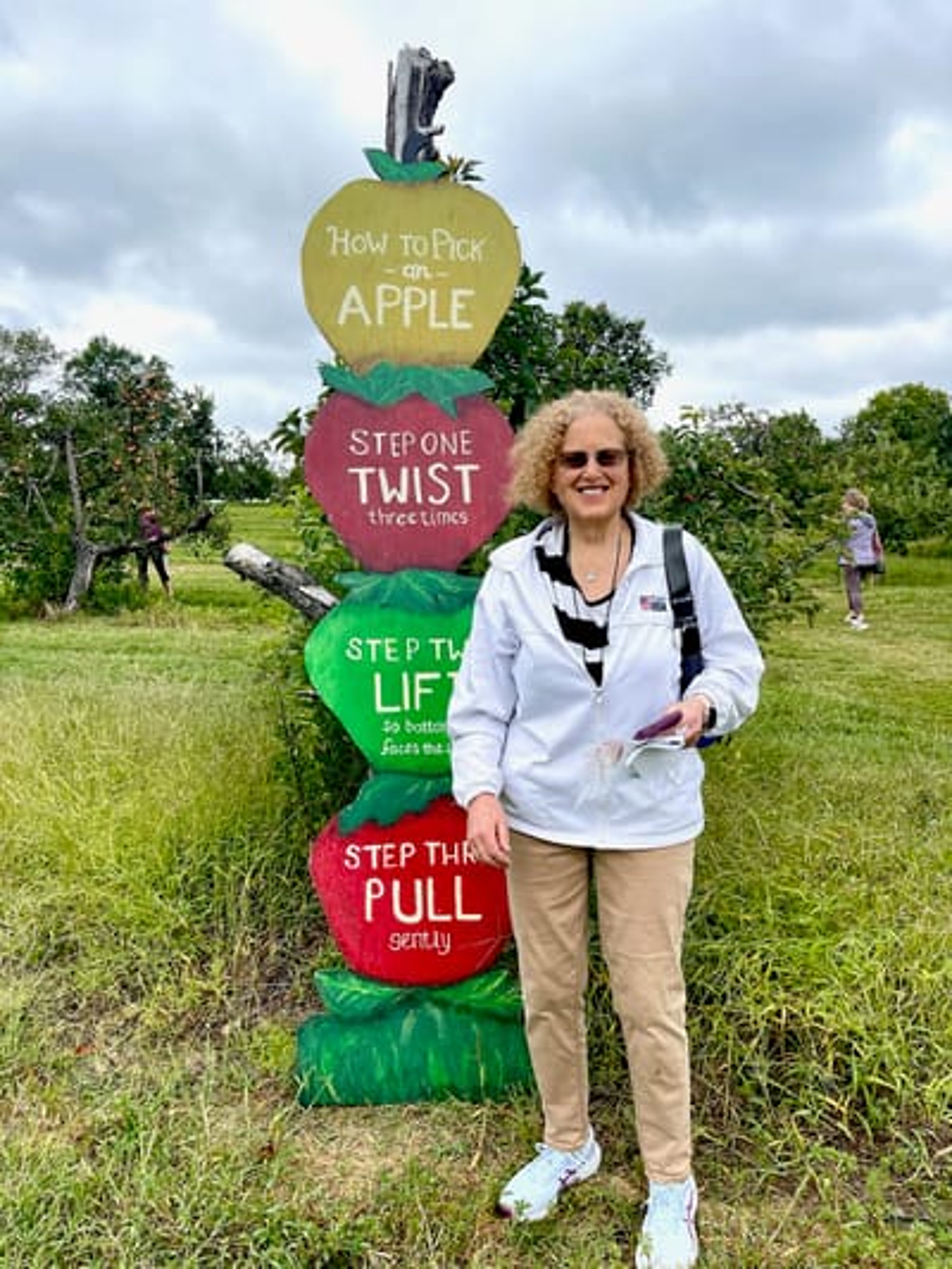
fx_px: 916
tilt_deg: -3.8
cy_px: 634
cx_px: 476
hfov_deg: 54.9
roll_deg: -1.6
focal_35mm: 25
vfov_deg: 69.4
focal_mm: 5.1
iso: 32
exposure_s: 1/1575
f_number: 1.6
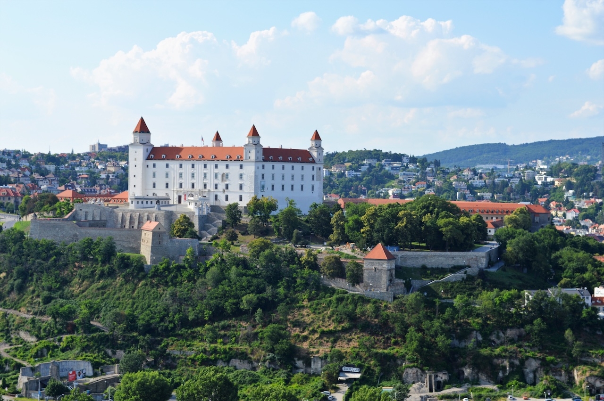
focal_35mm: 69
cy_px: 200
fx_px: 1157
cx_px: 302
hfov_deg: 29.3
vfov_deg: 19.7
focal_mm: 46
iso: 100
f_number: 7.1
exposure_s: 1/200
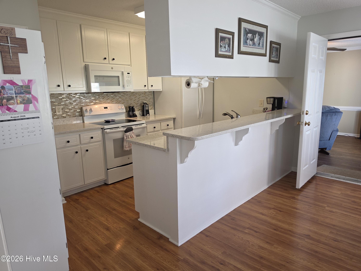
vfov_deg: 58.9
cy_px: 136
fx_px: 240
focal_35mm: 23
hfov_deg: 73.9
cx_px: 180
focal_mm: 6.5
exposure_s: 1/60
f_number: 1.4
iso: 50
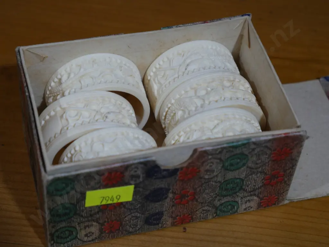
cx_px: 164
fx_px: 799
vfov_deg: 17.6
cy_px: 124
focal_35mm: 84
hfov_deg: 23.3
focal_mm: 42
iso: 400
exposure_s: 1/100
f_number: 5.6
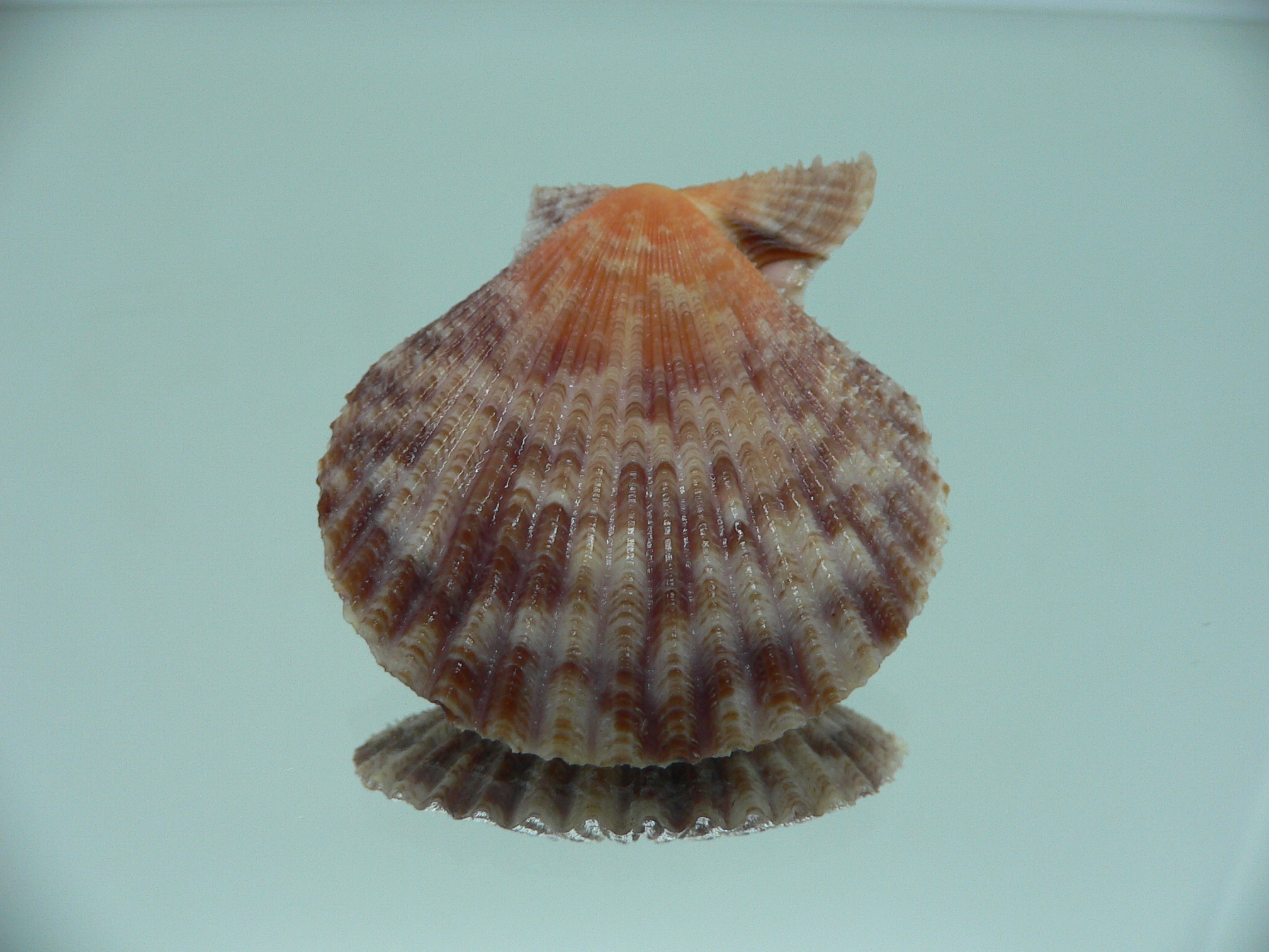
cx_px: 634
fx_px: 1283
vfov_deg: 40.7
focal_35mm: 35
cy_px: 476
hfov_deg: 52.6
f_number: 2.8
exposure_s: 1/60
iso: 100
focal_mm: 4.6
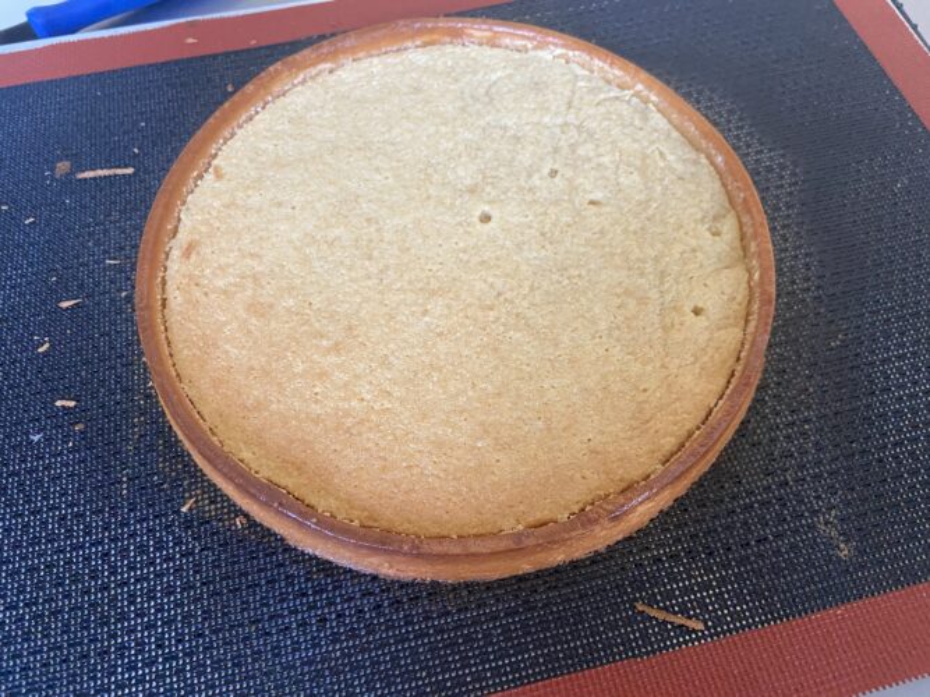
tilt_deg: -62.8
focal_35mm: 26
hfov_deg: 67.3
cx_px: 465
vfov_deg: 53.0
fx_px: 698
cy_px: 348
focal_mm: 4.25
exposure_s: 1/60
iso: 400
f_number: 1.8
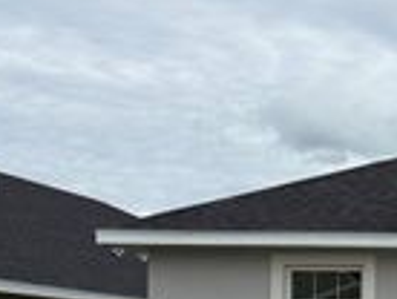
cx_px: 636
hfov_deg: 18.0
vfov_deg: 15.2
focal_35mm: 94
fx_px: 1080
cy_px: 367
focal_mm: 5.96
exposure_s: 1/2865
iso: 50
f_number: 1.6
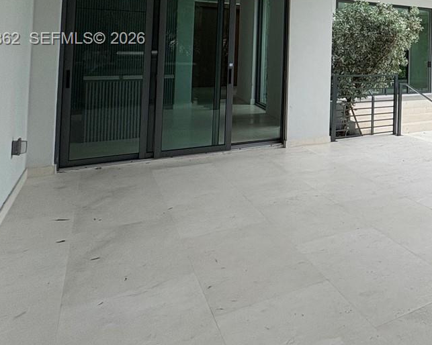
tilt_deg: +2.4
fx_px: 435
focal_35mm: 34
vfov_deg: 40.3
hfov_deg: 42.0
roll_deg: -1.0
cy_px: 40
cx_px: 474
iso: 40
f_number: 2.2
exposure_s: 1/537
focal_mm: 2.22
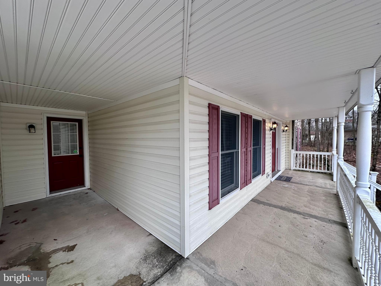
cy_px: 143
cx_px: 190
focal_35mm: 14
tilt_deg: -2.2
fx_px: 154
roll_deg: +0.6
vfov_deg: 85.7
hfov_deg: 102.1
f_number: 2.2
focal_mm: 2.22
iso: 40
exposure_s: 1/226
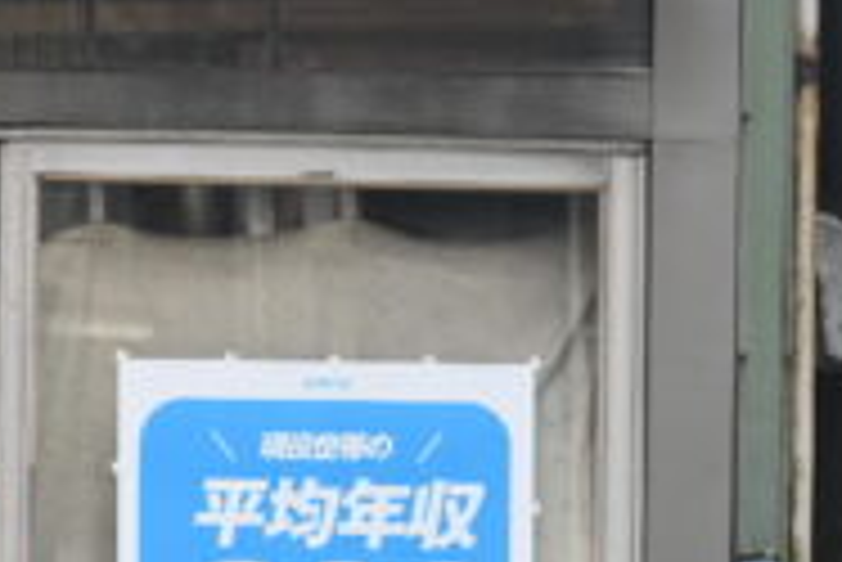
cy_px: 535
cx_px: -1360
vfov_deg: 3.5
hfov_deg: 5.1
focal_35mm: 391
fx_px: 9152
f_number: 5.6
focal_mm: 61
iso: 200
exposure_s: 1/250
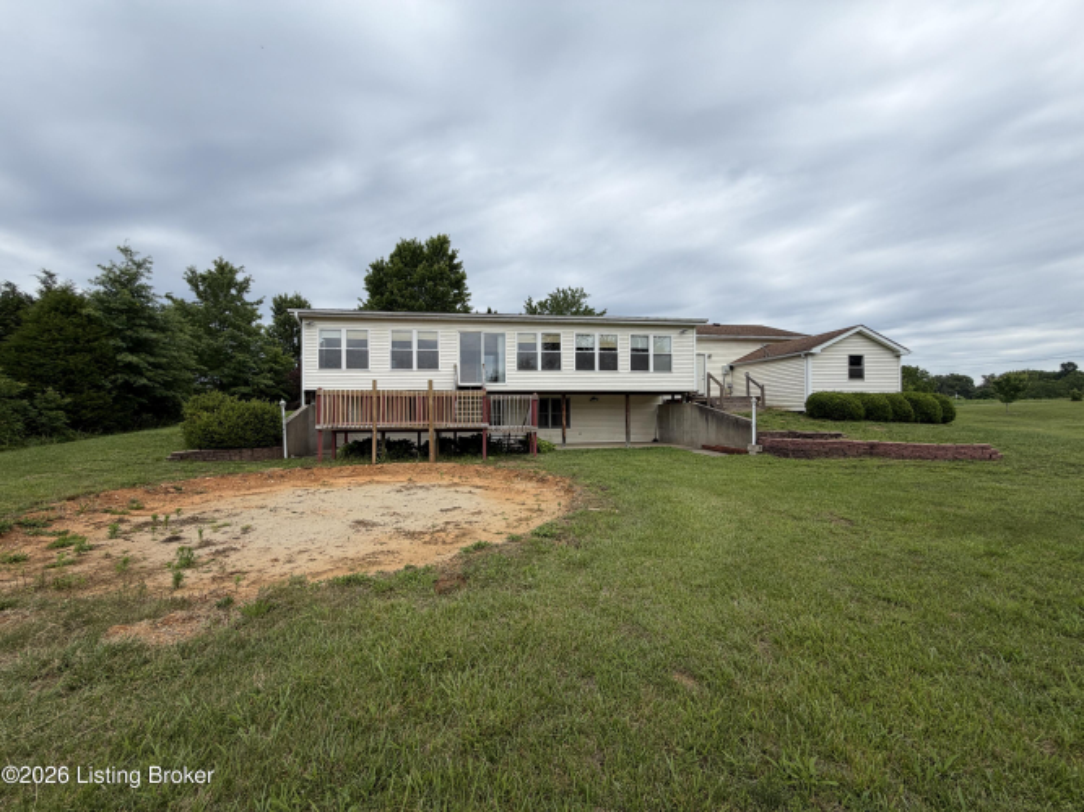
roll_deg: +0.0
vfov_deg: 85.7
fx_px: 438
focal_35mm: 14
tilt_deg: +1.5
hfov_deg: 102.1
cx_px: 542
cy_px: 406
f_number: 2.2
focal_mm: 2.22
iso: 20
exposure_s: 1/770
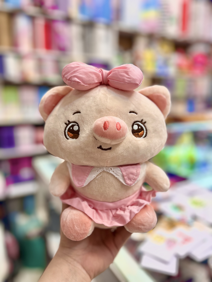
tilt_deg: -11.1
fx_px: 212
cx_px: 106
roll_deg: +1.5
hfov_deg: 53.1
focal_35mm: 26
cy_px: 141
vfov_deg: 67.3
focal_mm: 5.1
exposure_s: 1/100
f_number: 1.6
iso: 40
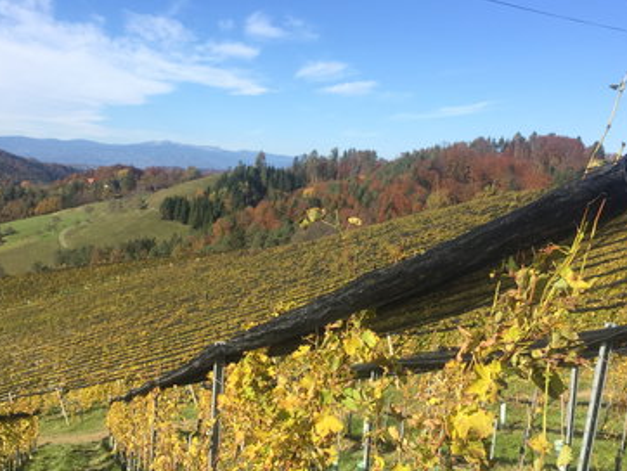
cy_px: 263
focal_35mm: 41
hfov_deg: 45.6
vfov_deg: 35.1
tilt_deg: -6.7
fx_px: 743
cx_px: 265
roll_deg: -3.5
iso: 32
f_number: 2.2
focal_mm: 4.15
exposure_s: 1/964
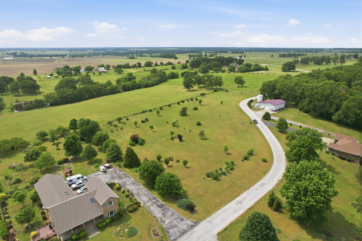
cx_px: 181
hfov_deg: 78.6
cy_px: 120
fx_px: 221
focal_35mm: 22
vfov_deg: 57.2
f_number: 2.8
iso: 100
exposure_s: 1/1600
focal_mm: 8.4
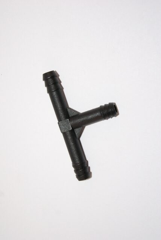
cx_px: 80
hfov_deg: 16.6
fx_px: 552
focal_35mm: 82
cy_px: 120
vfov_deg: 24.6
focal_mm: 55
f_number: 5.6
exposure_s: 1/160
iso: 400
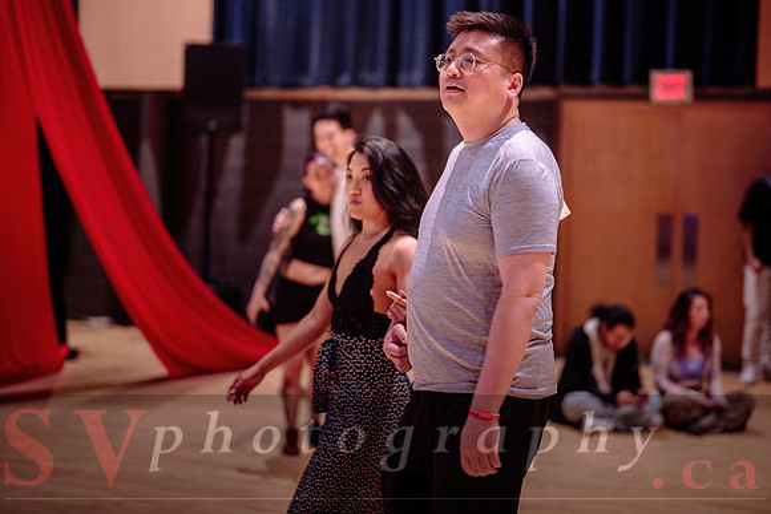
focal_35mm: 57
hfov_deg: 34.9
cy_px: 220
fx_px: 1225
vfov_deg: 23.7
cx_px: 441
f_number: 1.2
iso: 1600
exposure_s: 1/200
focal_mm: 50
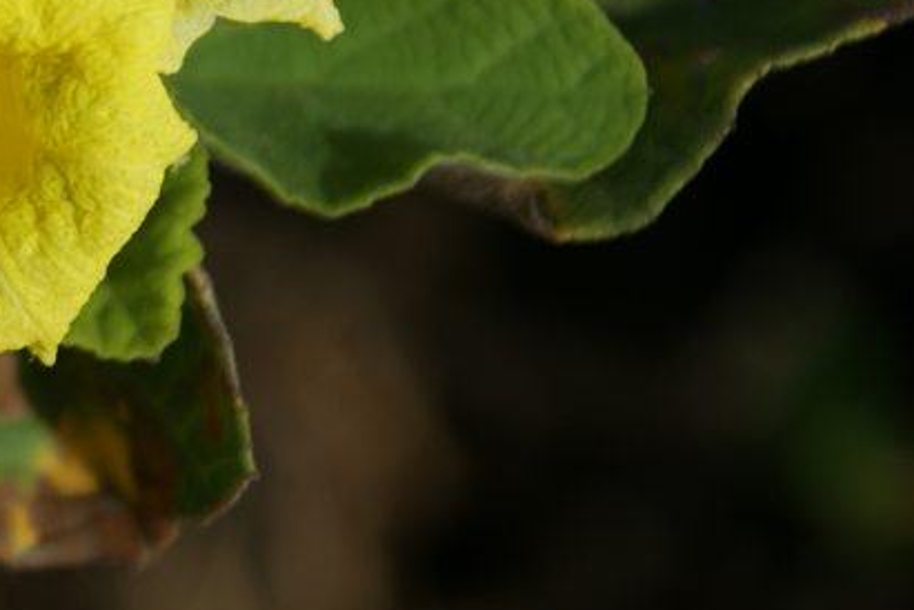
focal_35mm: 230
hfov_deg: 8.9
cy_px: 100
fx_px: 5839
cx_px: -44
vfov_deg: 6.0
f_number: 6.3
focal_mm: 70
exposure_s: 1/640
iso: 100
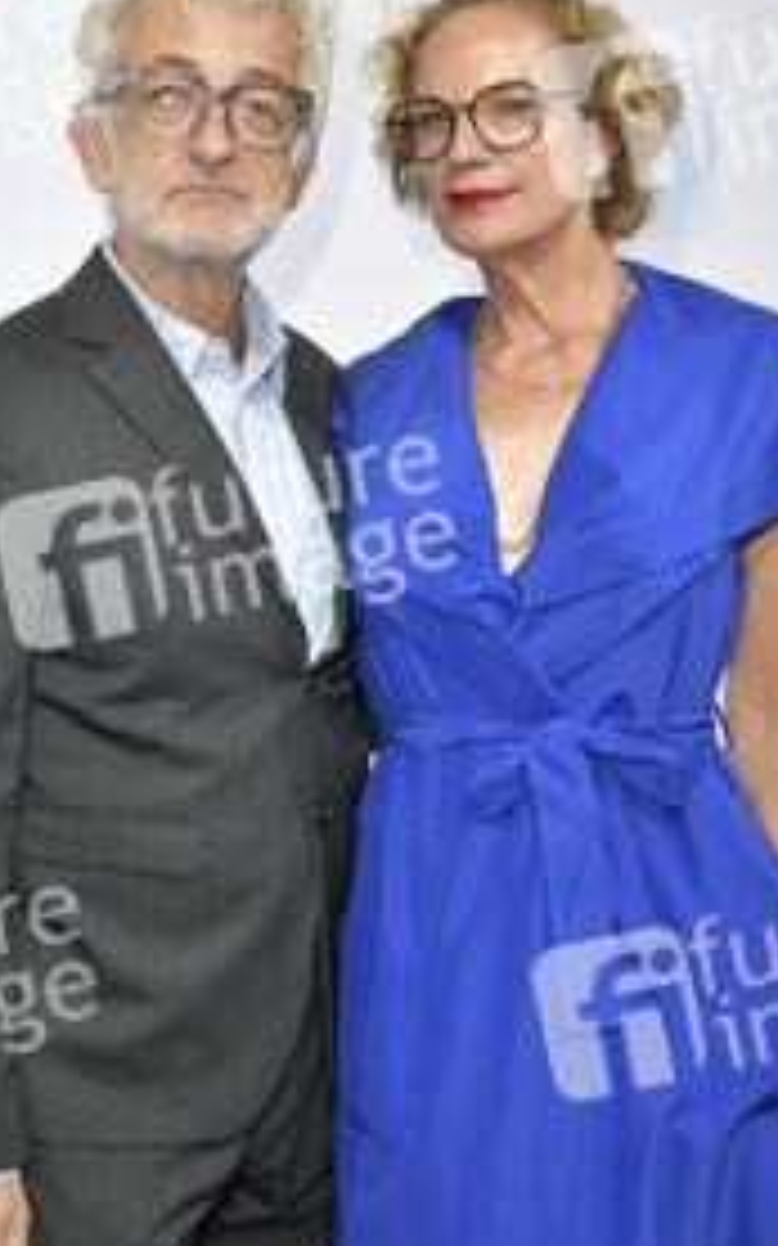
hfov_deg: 25.8
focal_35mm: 50
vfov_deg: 40.1
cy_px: 769
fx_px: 1697
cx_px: 355
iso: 320
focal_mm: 34
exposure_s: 1/160
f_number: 6.3
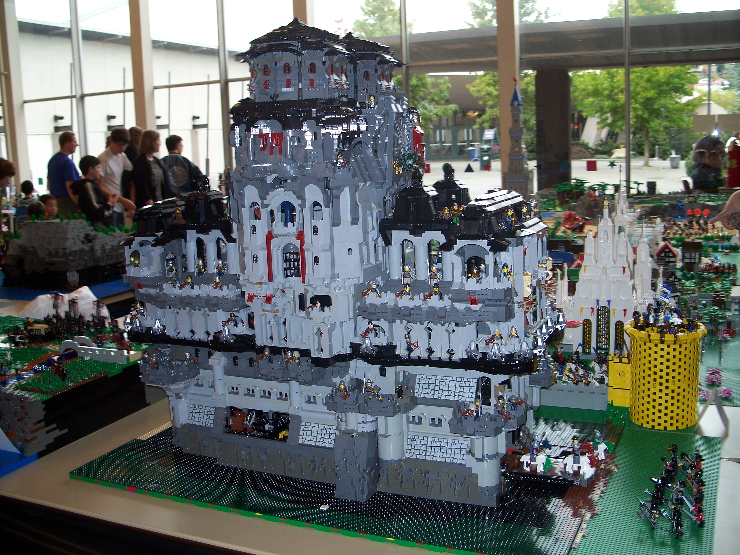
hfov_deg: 50.1
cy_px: 278
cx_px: 370
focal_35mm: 37
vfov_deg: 38.7
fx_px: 791
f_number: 2.8
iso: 80
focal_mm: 7.8
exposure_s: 1/60
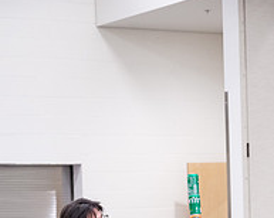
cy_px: 311
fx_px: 1239
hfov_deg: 12.6
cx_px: 121
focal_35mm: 153
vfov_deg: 9.8
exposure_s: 1/200
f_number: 4
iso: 1600
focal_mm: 70
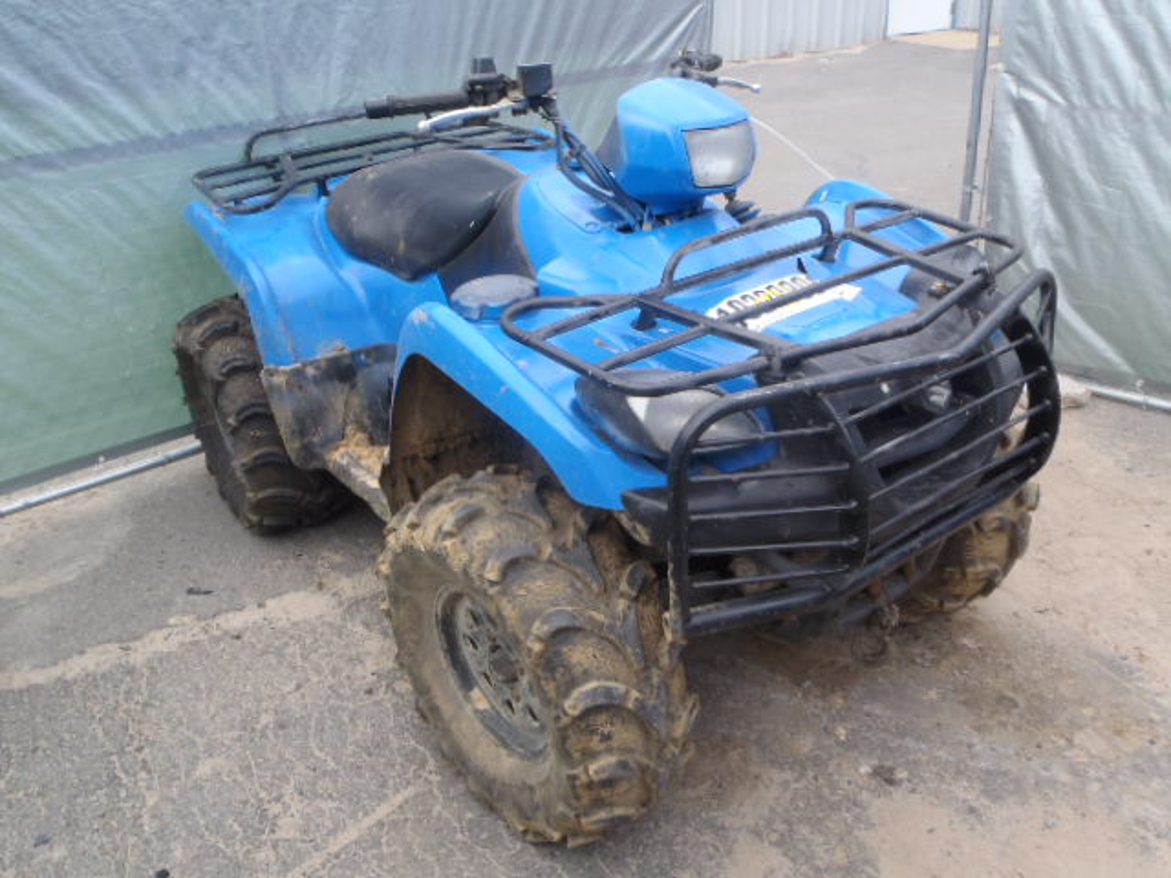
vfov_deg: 49.7
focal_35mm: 28
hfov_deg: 63.4
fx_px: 947
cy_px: 439
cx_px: 586
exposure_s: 1/100
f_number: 4.5
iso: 80
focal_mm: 5
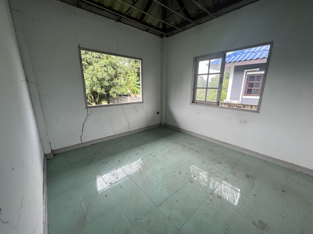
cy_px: 117
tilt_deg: -13.9
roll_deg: -0.6
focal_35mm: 13
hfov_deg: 106.2
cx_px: 156
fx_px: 118
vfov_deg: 89.9
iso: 100
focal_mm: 1.57
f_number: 1.8
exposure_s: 1/99
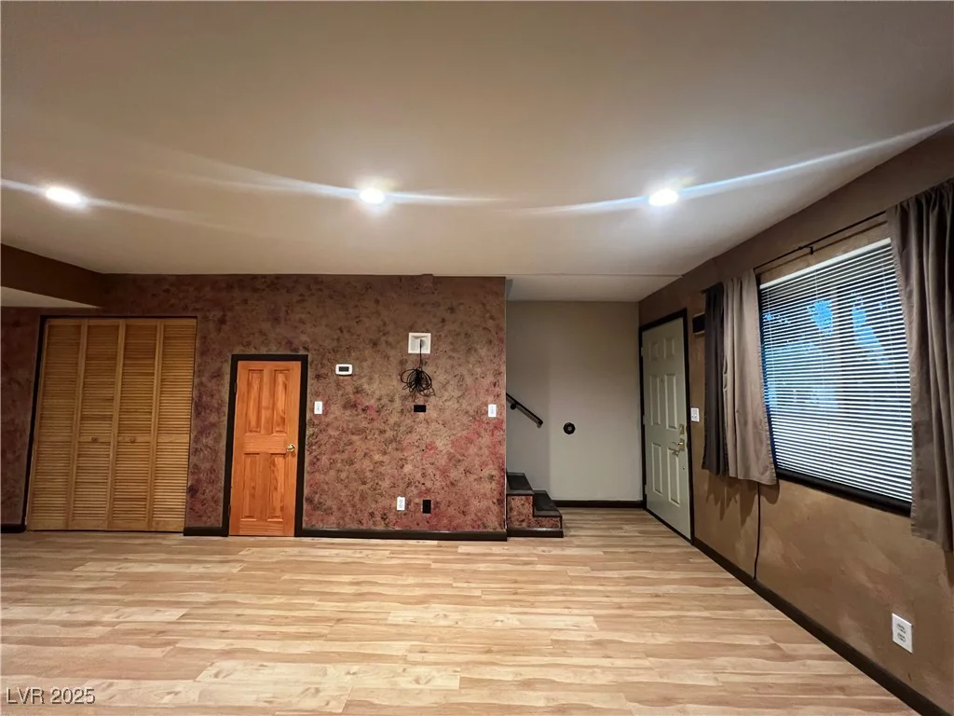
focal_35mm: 13
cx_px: 477
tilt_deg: +4.2
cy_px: 358
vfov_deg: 89.9
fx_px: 358
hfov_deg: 106.2
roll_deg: -0.8
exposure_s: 1/40
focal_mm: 1.57
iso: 800
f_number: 1.8
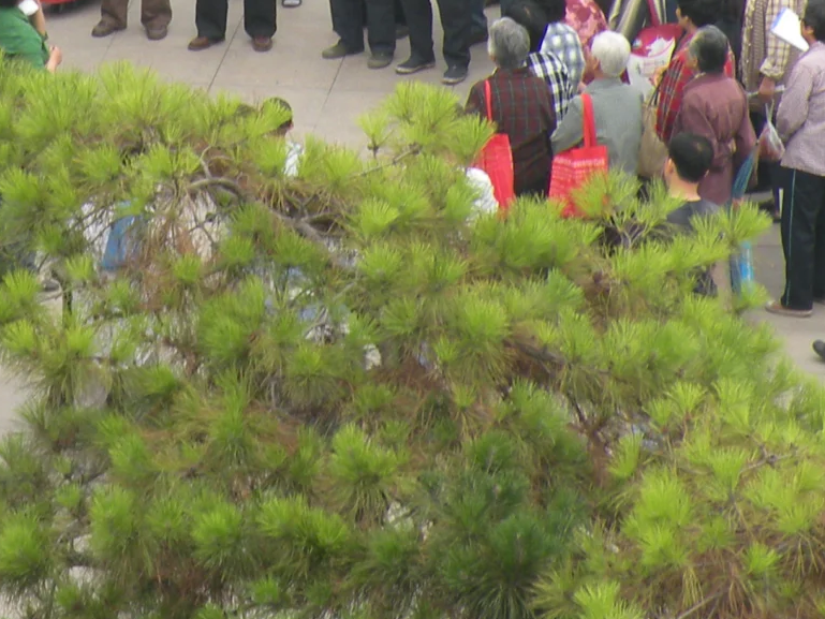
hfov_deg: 5.9
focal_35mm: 335
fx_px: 7985
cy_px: -2
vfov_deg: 4.4
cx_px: 215
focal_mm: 19.8
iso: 64
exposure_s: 1/112
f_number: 4
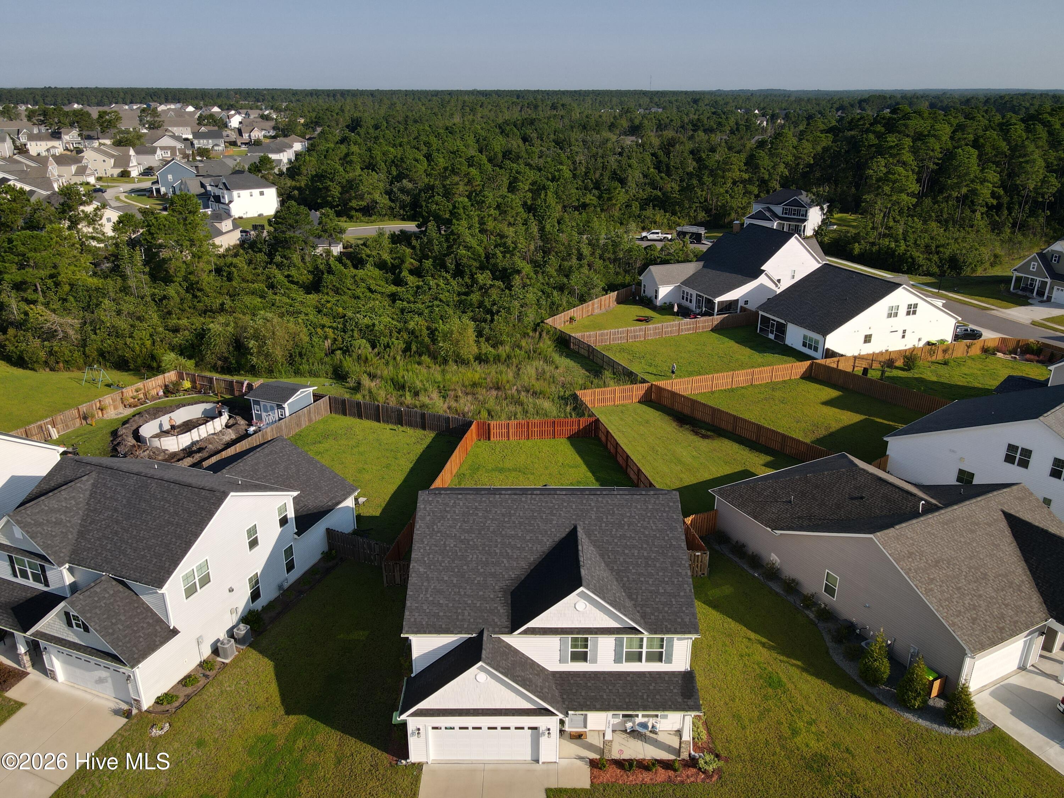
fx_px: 738
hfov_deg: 71.6
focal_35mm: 24
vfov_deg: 56.8
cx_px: 532
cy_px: 399
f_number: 2.8
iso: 100
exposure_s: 1/640
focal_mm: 4.5
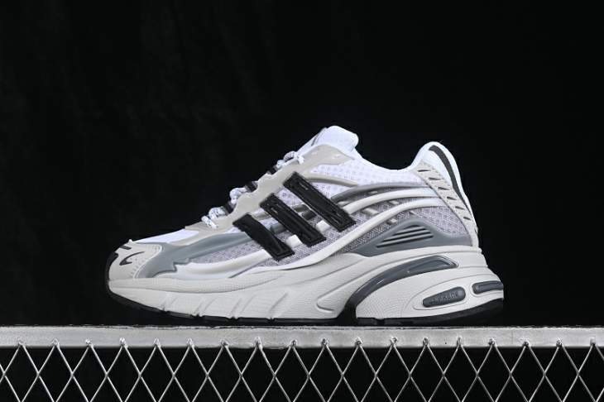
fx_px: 1258
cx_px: 302
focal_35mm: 75
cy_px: 201
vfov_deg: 18.2
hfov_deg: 27.0
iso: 160
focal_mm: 50
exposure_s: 1/80
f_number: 8
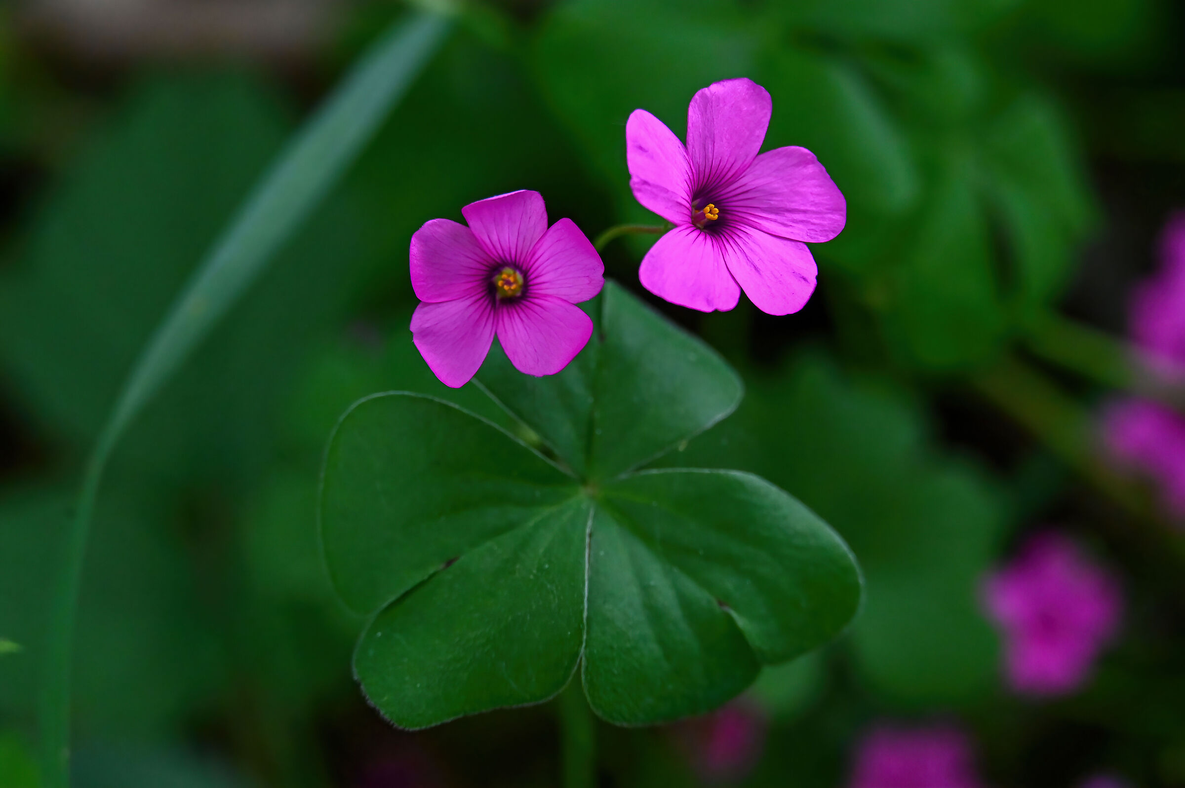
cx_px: 592
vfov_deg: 14.2
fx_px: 3158
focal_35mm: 96
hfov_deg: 21.3
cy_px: 394
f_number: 6.3
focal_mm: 96
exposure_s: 1/1000
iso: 5600
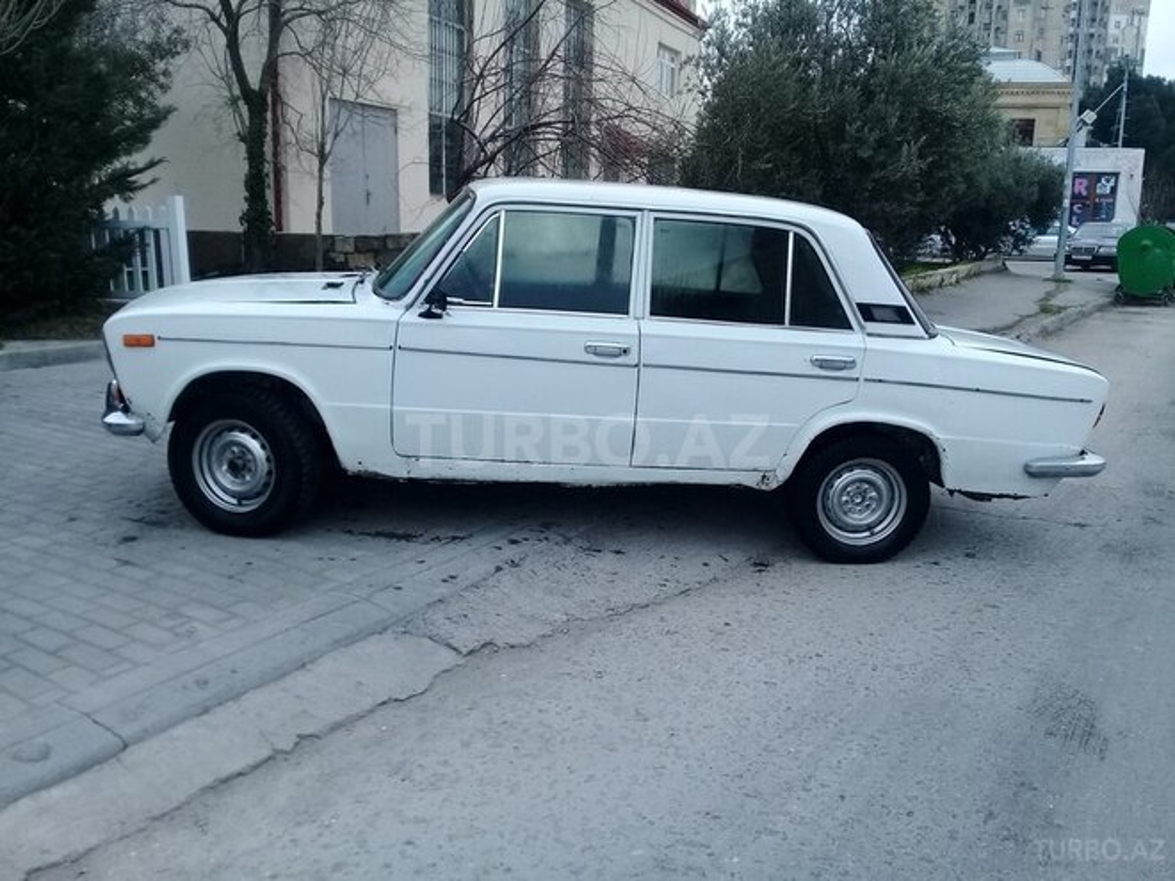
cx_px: 588
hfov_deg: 58.4
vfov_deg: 45.4
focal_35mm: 31
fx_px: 1052
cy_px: 440
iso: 64
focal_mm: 3.3
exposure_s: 1/572
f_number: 2.2
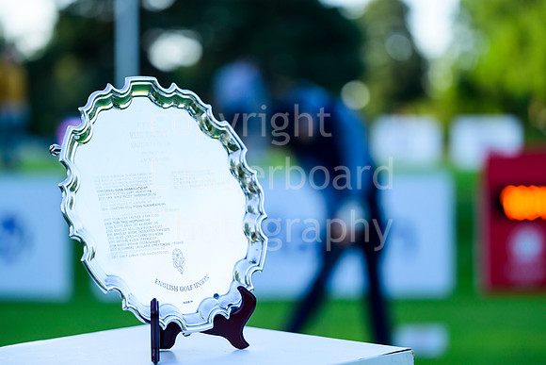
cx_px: 273
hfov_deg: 21.7
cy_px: 182
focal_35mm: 94
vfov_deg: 14.6
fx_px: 1426
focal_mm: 94
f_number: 2.8
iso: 800
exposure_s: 1/2000
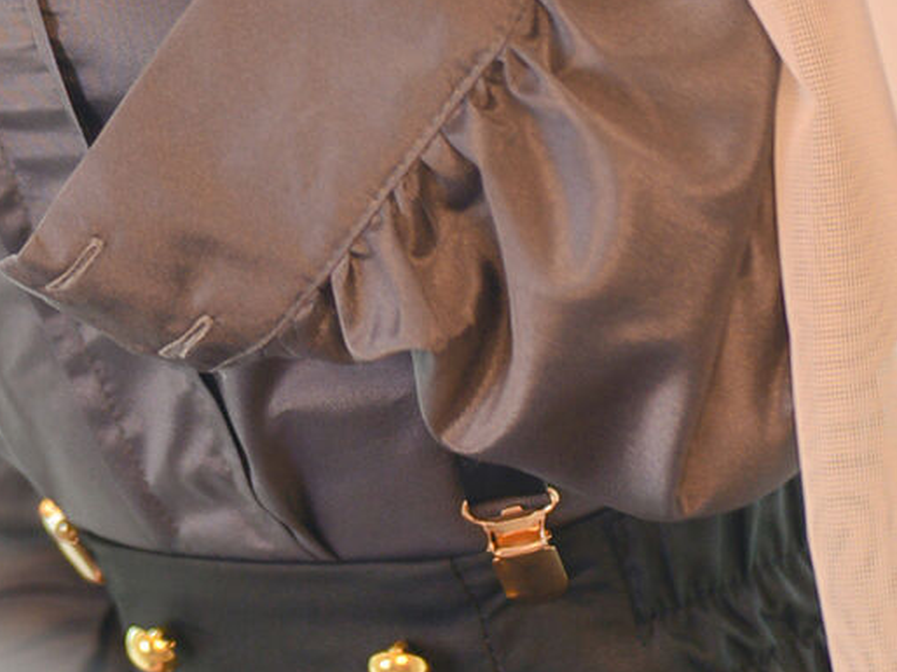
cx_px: 164
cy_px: -265
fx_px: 5232
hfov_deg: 9.8
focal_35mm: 202
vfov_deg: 7.3
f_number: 2.8
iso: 400
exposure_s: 1/100
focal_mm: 40
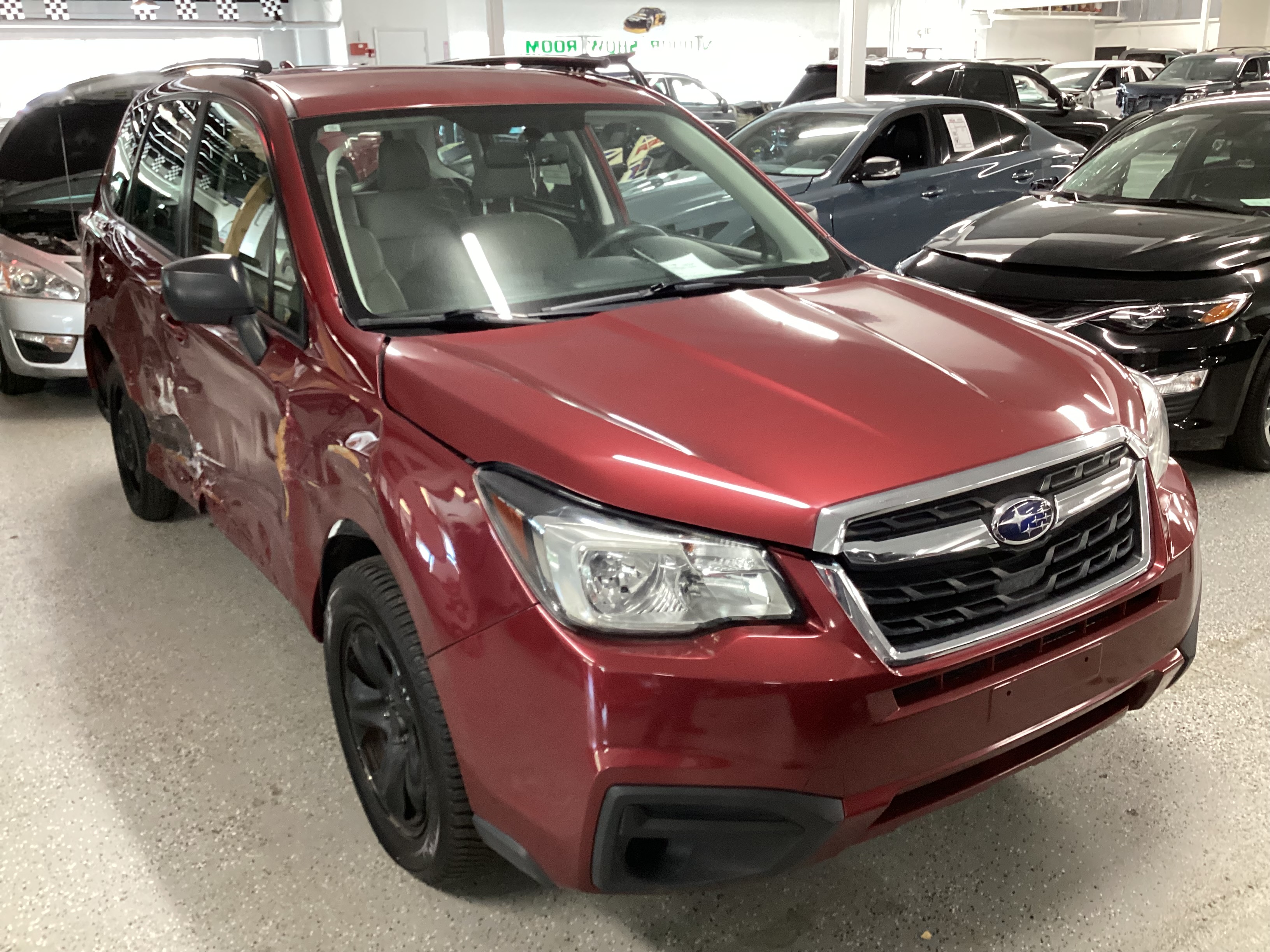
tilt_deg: -20.2
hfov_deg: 58.4
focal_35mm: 31
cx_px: 635
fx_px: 1137
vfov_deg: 45.4
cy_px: 476
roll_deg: +1.5
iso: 320
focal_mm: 3.3
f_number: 2.4
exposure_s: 1/40
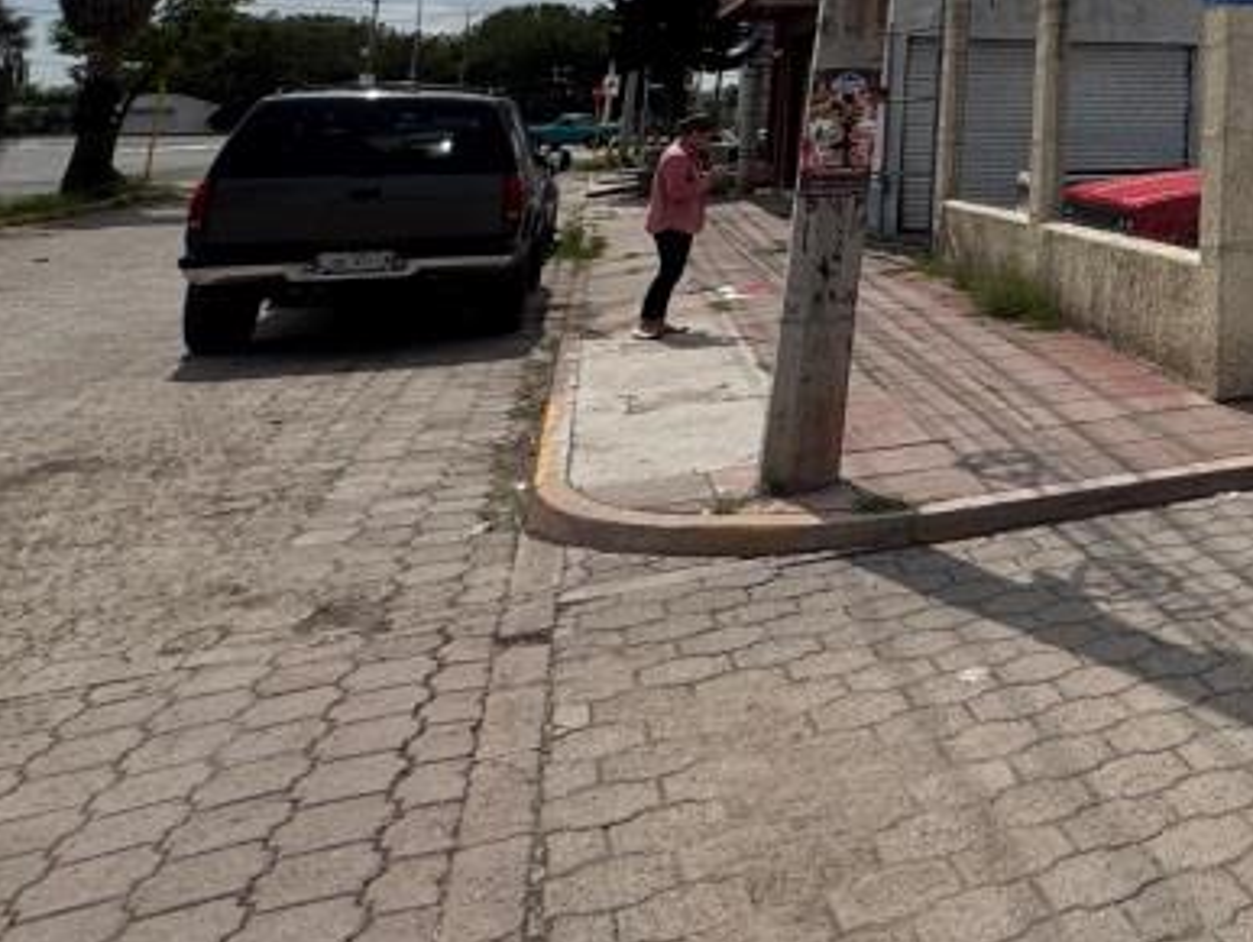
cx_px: 1473
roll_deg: -0.1
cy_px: -81
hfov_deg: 38.4
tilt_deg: +8.8
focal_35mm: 37
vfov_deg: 33.9
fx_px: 1341
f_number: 2.2
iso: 40
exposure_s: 1/4926
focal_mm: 2.22
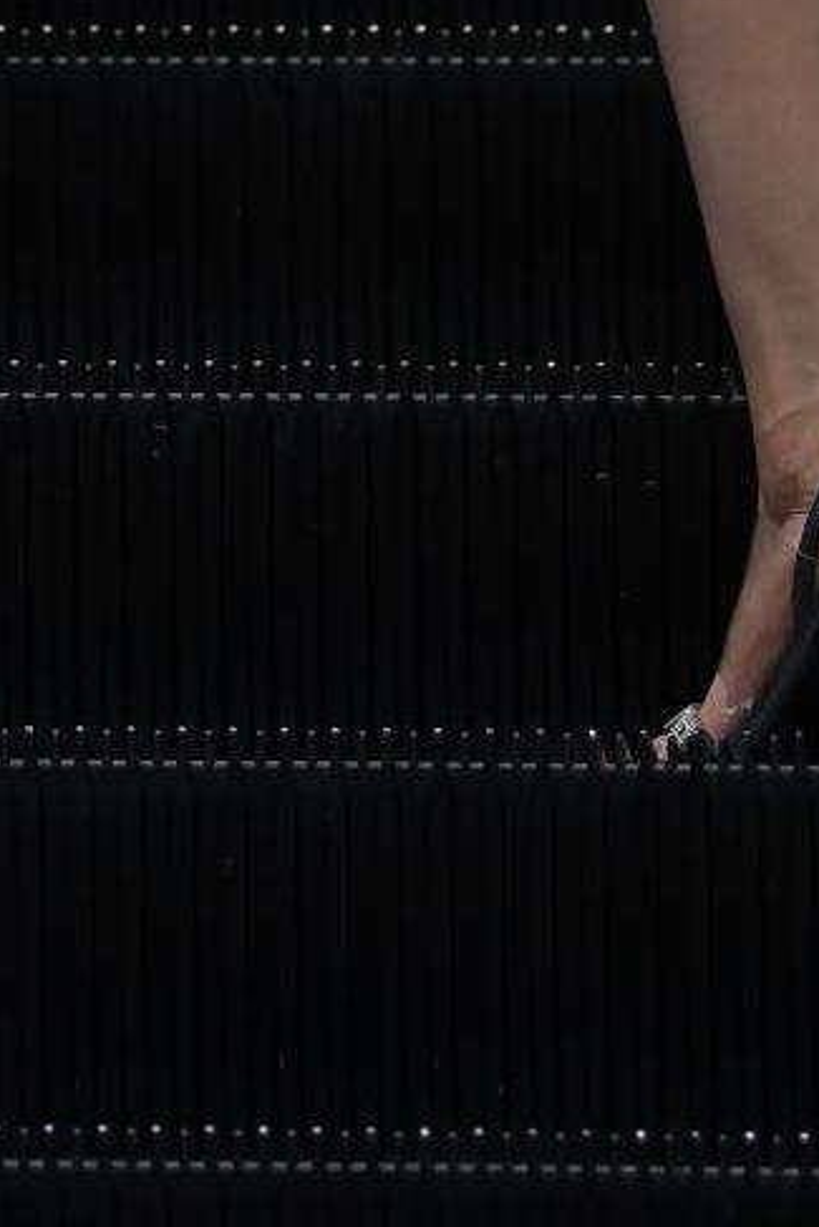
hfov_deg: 2.0
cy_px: -1376
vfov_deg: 3.0
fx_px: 23391
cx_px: -626
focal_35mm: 686
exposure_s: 1/500
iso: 500
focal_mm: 135
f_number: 3.5
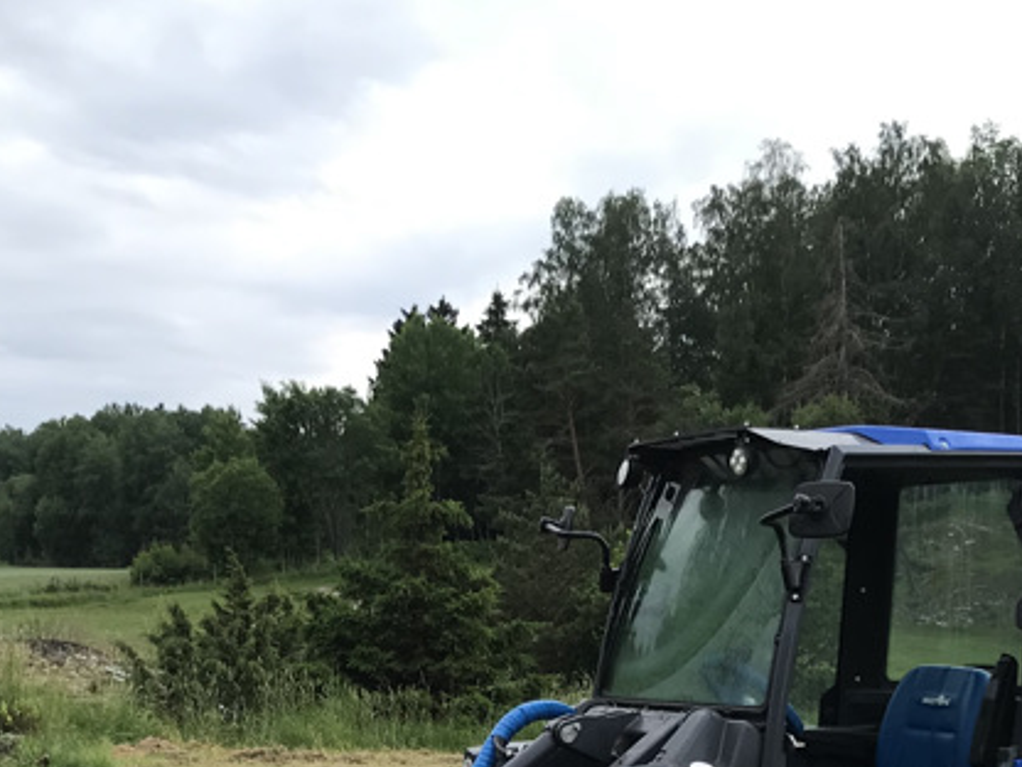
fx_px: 2037
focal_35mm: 69
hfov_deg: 28.2
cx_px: 518
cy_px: 843
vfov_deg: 20.3
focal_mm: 3.99
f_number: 1.8
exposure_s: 1/1076
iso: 20
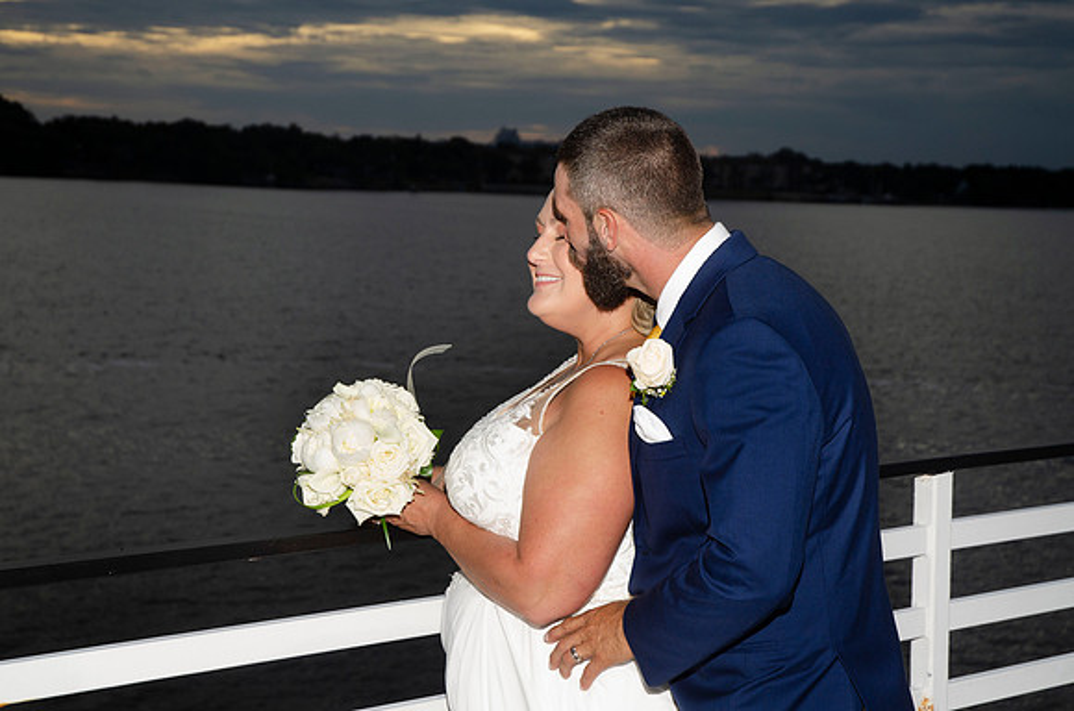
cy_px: 356
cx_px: 537
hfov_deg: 29.3
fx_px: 2054
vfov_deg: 19.6
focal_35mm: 69
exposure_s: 1/250
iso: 200
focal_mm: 46
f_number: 5.6
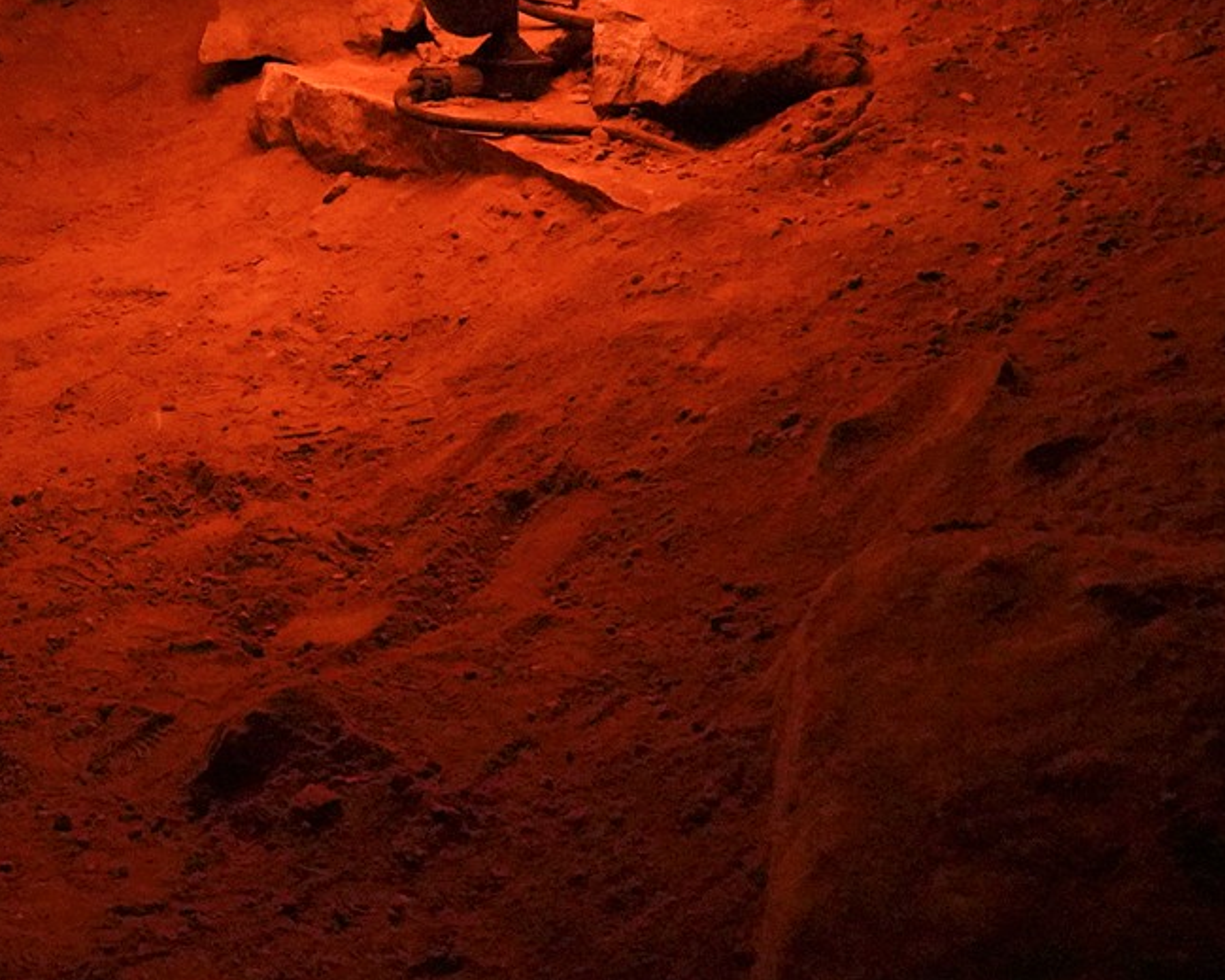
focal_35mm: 81
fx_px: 2936
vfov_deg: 18.4
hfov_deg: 21.4
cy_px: -9
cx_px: -361
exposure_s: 1/80
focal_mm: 28
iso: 12800
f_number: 4.5
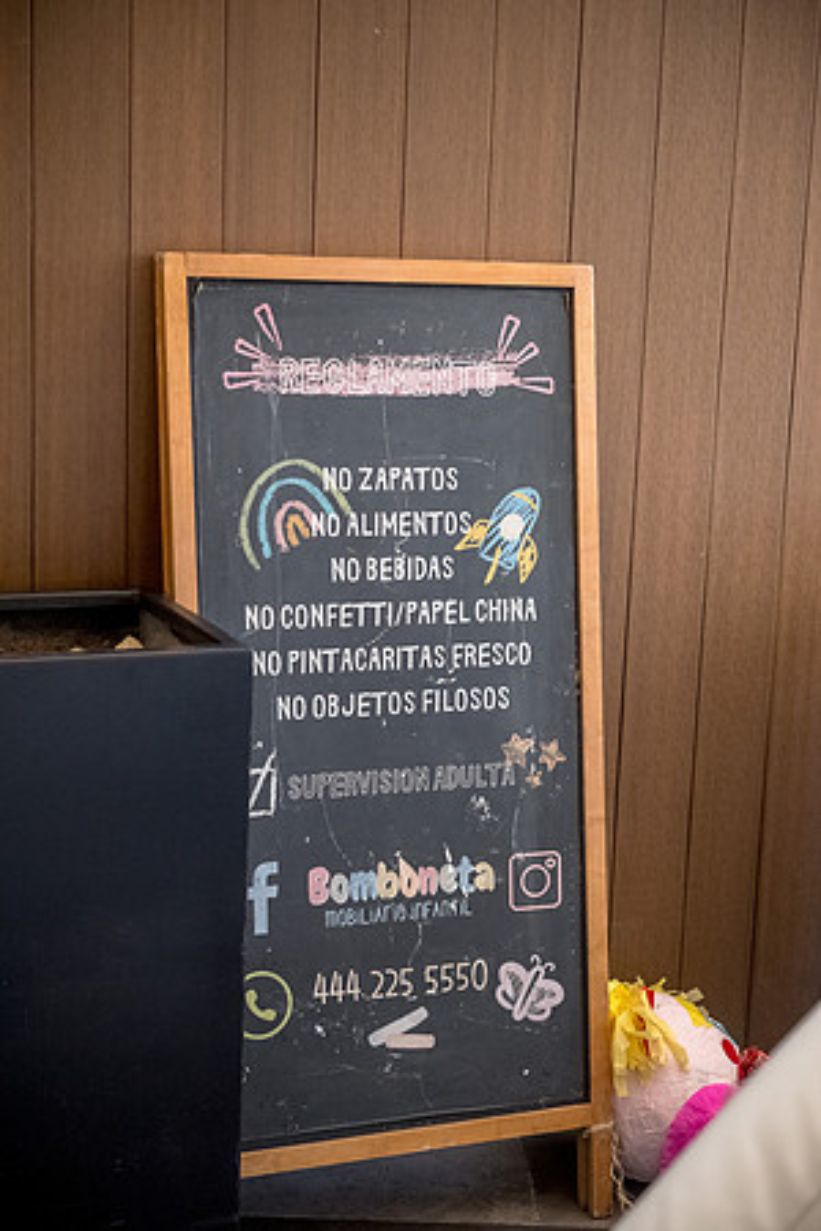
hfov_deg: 22.6
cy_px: 616
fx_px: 2052
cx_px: 410
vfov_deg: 33.4
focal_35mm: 60
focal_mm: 60
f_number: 3.5
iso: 3200
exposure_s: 1/1000
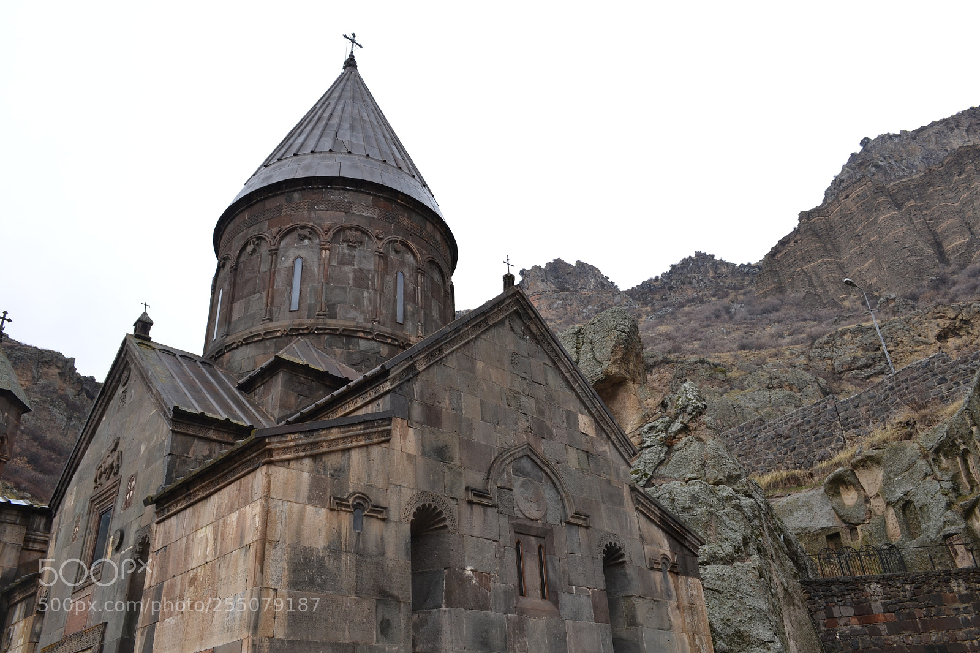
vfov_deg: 47.9
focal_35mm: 27
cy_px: 326
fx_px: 735
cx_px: 490
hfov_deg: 67.4
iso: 100
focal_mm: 18
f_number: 7.1
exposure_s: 1/200
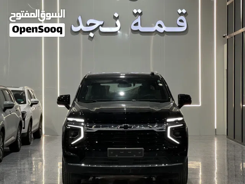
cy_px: 92
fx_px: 545
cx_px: 122
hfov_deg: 25.3
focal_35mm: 77
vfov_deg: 19.1
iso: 160
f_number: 2.8
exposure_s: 1/120
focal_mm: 9
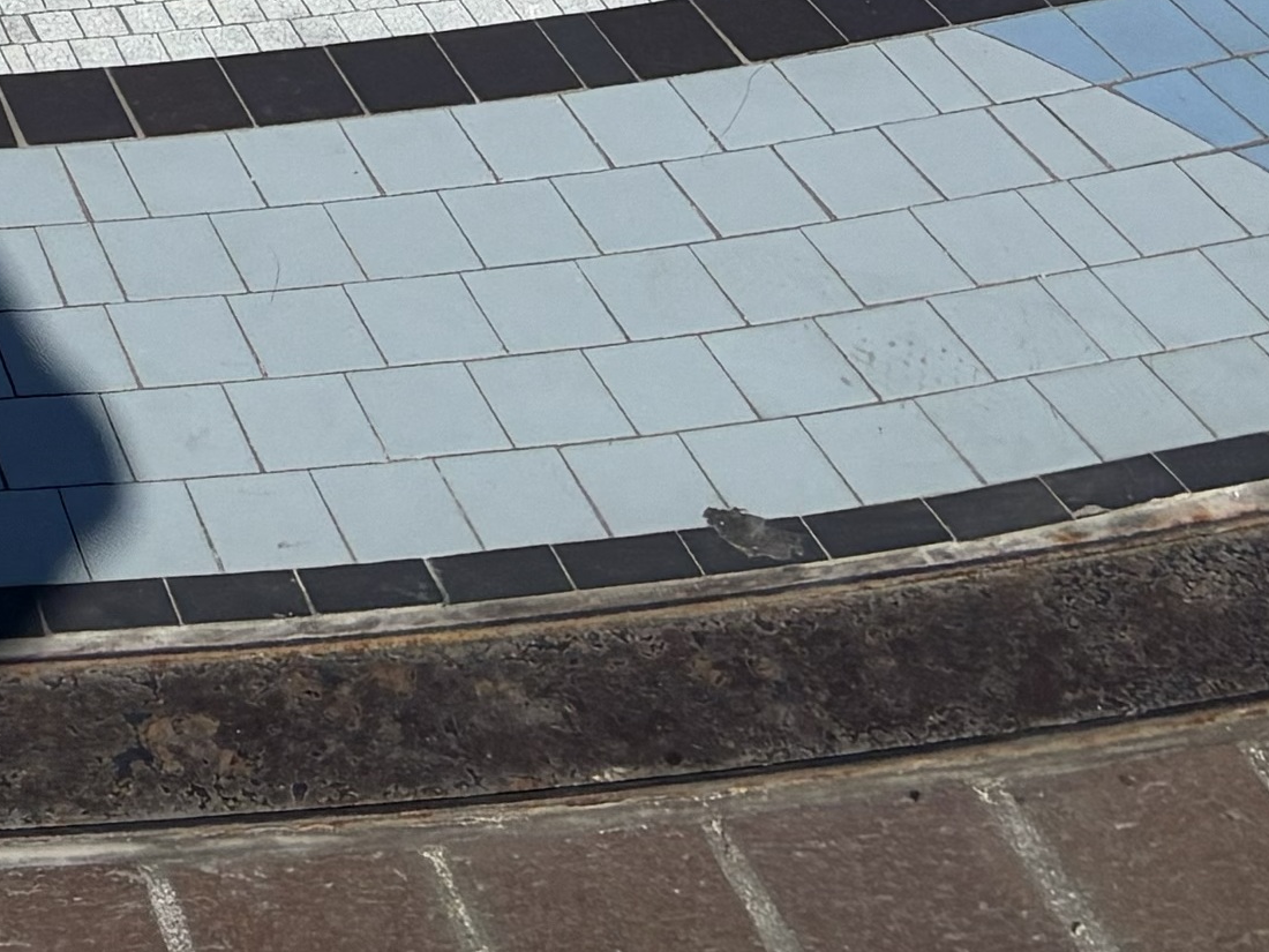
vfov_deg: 9.5
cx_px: -1014
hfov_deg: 13.2
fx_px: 4949
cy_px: -1509
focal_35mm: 135
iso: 50
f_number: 1.6
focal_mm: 5.96
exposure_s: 1/5348
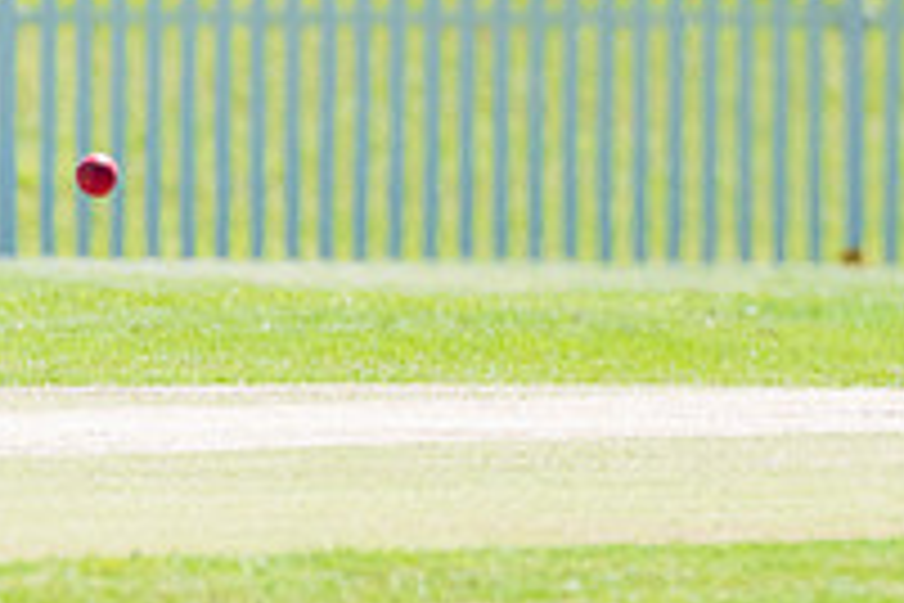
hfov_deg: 1.0
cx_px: 1306
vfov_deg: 0.7
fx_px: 49591
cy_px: -16
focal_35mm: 1975
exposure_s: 1/2000
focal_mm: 600
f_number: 6.3
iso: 640
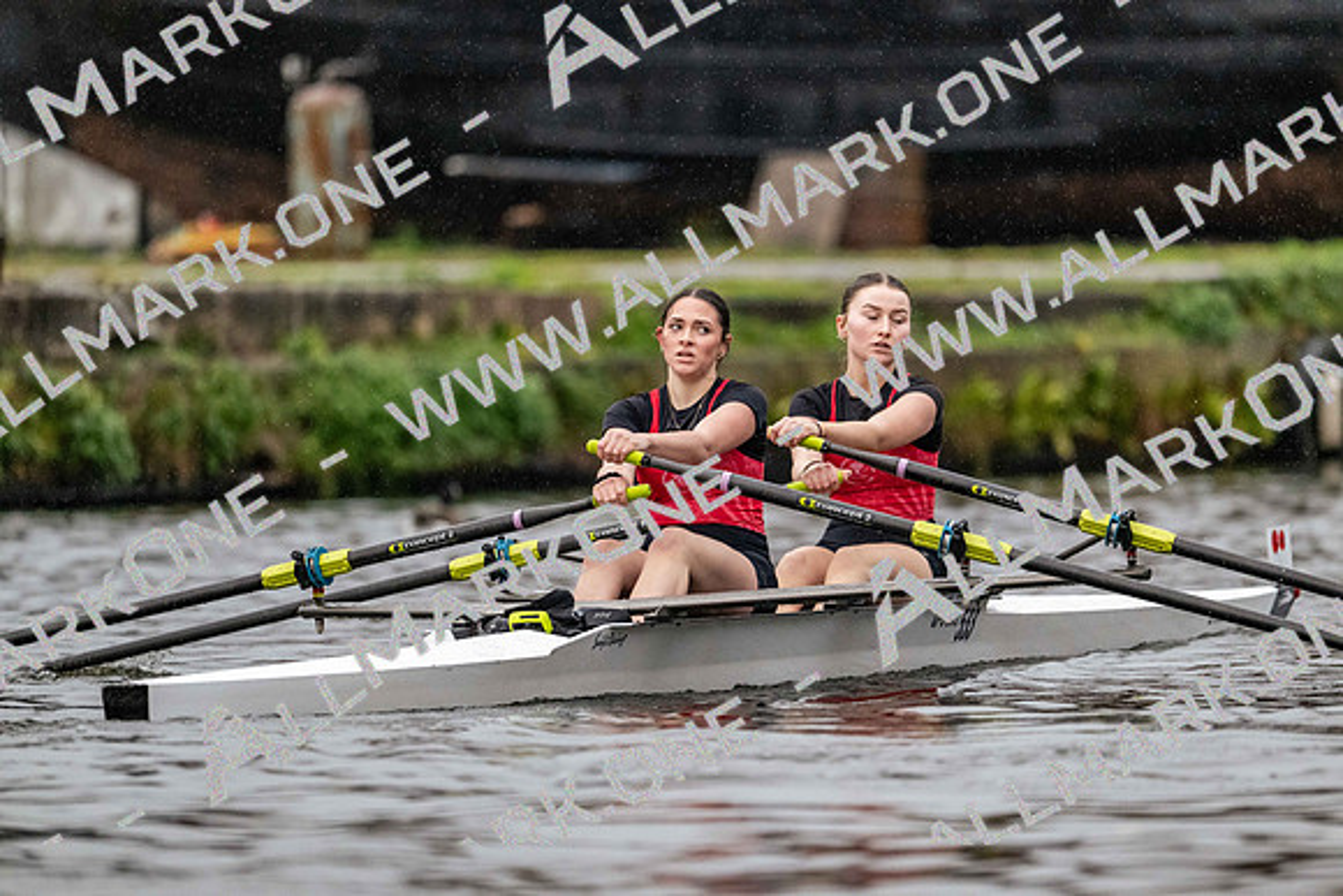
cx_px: 672
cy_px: 448
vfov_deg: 3.4
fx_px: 14925
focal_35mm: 400
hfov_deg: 5.2
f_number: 4.5
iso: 5000
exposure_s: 1/2000
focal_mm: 400
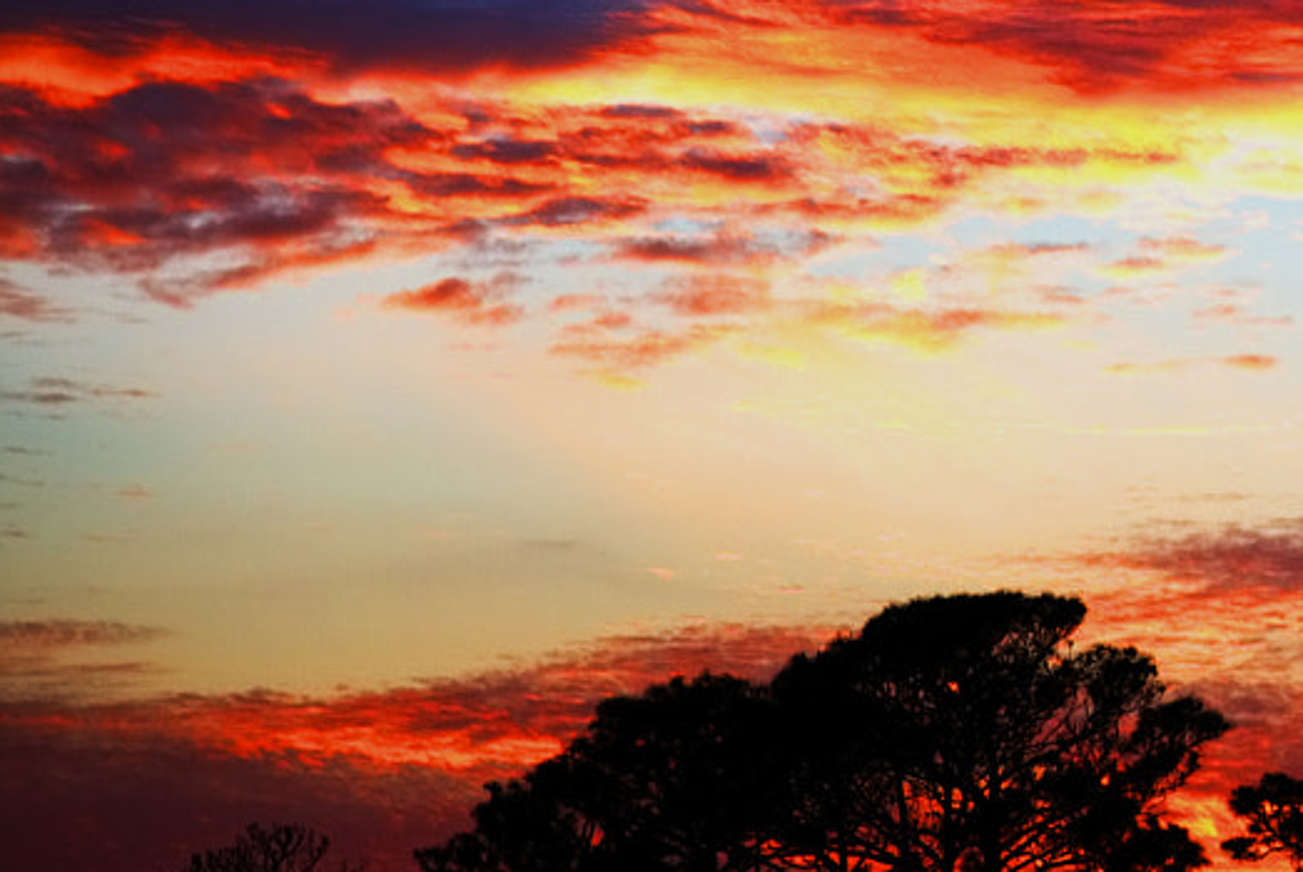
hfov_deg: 5.6
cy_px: 201
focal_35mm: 367
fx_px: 13298
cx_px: 1741
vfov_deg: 3.8
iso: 64
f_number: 4
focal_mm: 120
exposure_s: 1/60
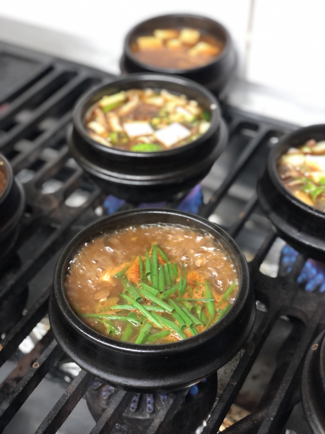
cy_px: 217
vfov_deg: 36.8
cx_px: 162
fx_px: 651
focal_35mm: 52
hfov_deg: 28.0
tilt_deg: -41.6
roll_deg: -0.9
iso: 160
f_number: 2.4
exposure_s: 1/11
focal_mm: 6
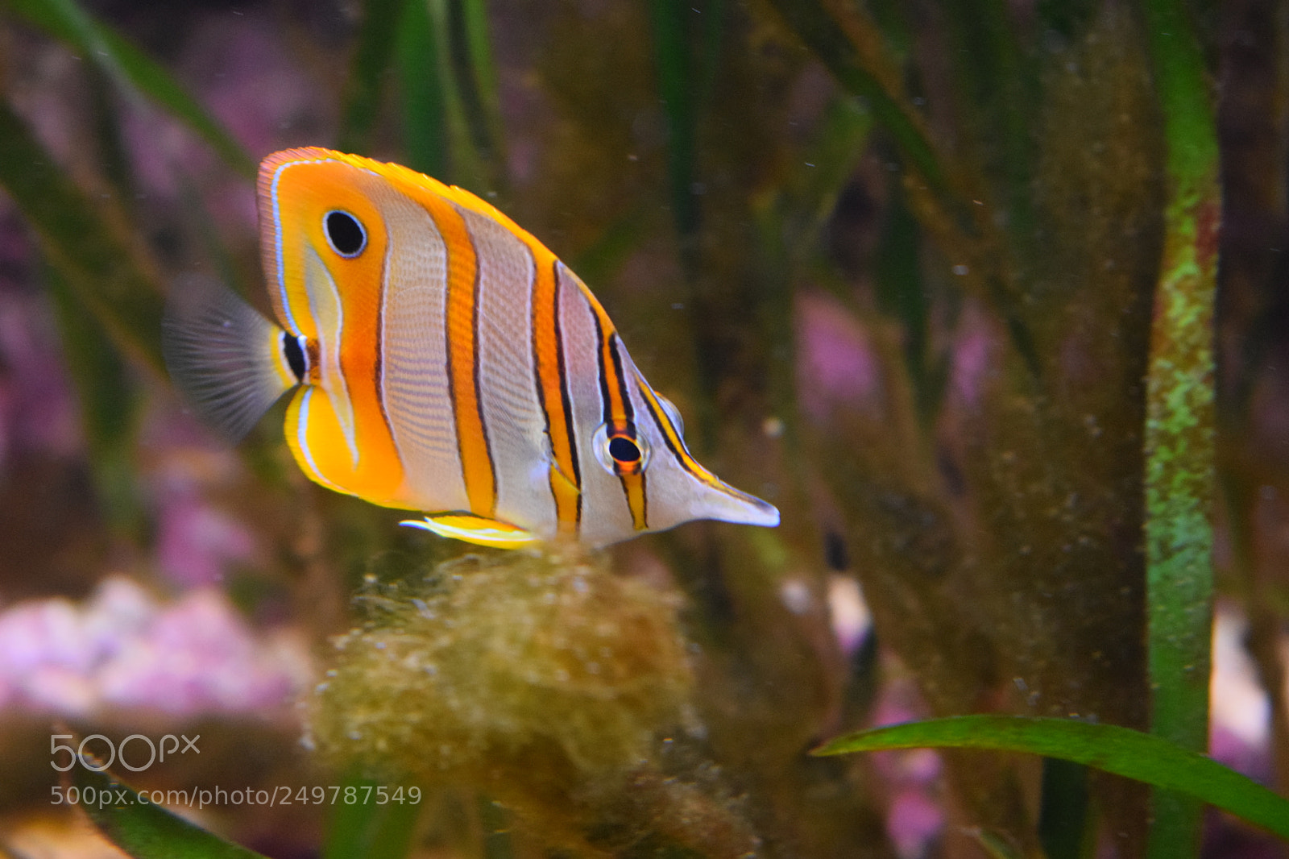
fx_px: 2953
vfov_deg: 16.5
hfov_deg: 24.6
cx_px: 644
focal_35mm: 82
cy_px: 430
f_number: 5.6
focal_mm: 55
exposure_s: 1/100
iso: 3200
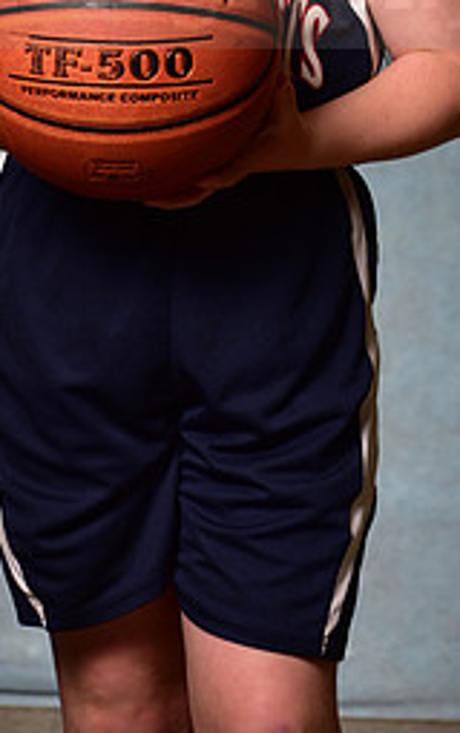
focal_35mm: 162
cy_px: -43
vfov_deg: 12.7
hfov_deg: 8.1
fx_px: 3240
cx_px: 114
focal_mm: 70
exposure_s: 1/200
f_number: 5
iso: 100
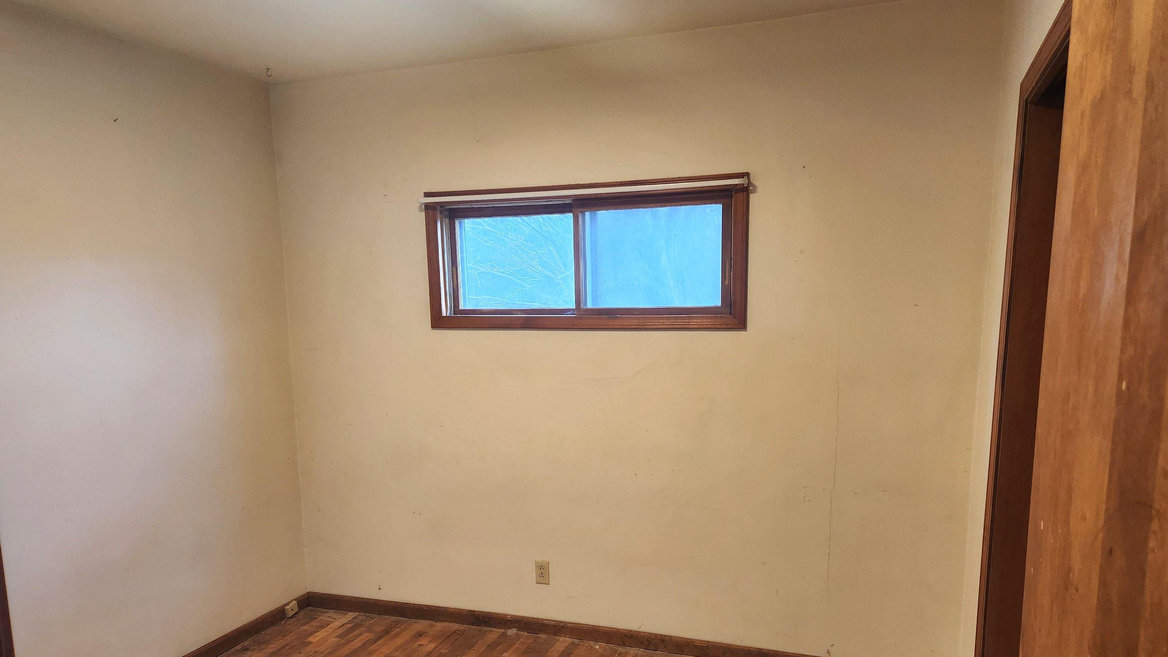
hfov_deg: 71.9
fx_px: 805
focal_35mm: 26
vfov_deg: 43.7
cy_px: 440
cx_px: 583
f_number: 1.8
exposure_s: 1/120
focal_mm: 5.4
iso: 200
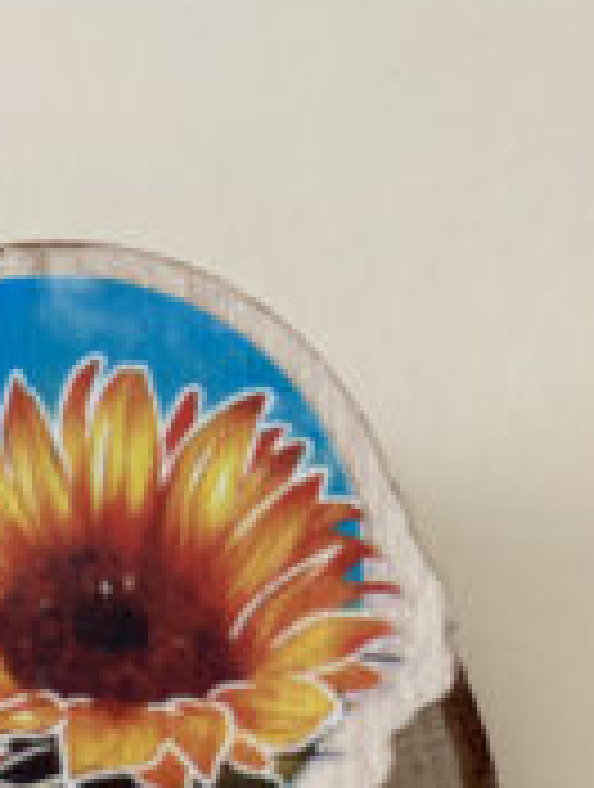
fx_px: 1299
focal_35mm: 57
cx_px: 32
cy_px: 797
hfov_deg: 24.8
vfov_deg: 31.1
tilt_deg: -63.1
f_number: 1.8
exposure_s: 1/122
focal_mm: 4.25
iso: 80
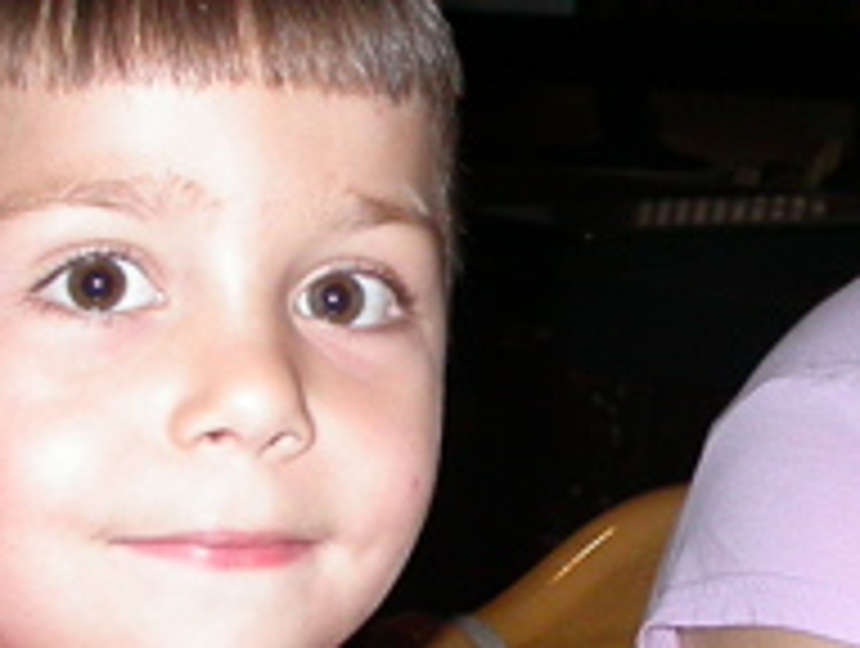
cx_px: 765
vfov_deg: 11.7
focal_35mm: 127
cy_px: 328
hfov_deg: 15.3
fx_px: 3161
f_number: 2.6
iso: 200
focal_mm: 7.85
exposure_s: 1/60
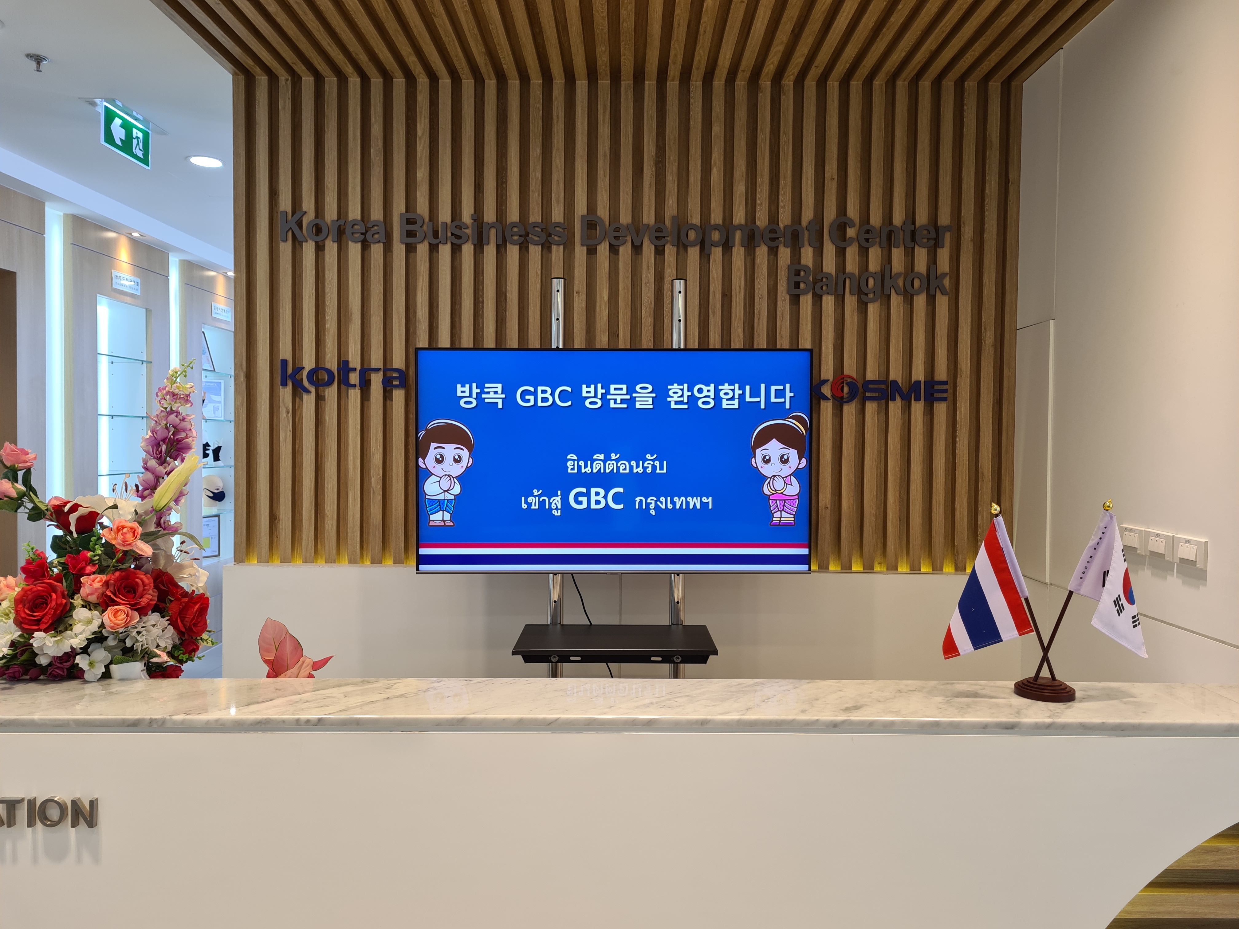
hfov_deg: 67.3
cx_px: 620
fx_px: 931
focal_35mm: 26
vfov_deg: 53.1
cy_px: 464
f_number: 1.8
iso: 64
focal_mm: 5.4
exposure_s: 1/100
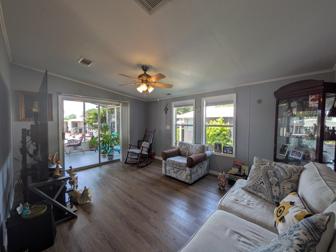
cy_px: 126
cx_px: 168
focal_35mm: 14
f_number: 2.2
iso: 61
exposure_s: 1/149
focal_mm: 1.85
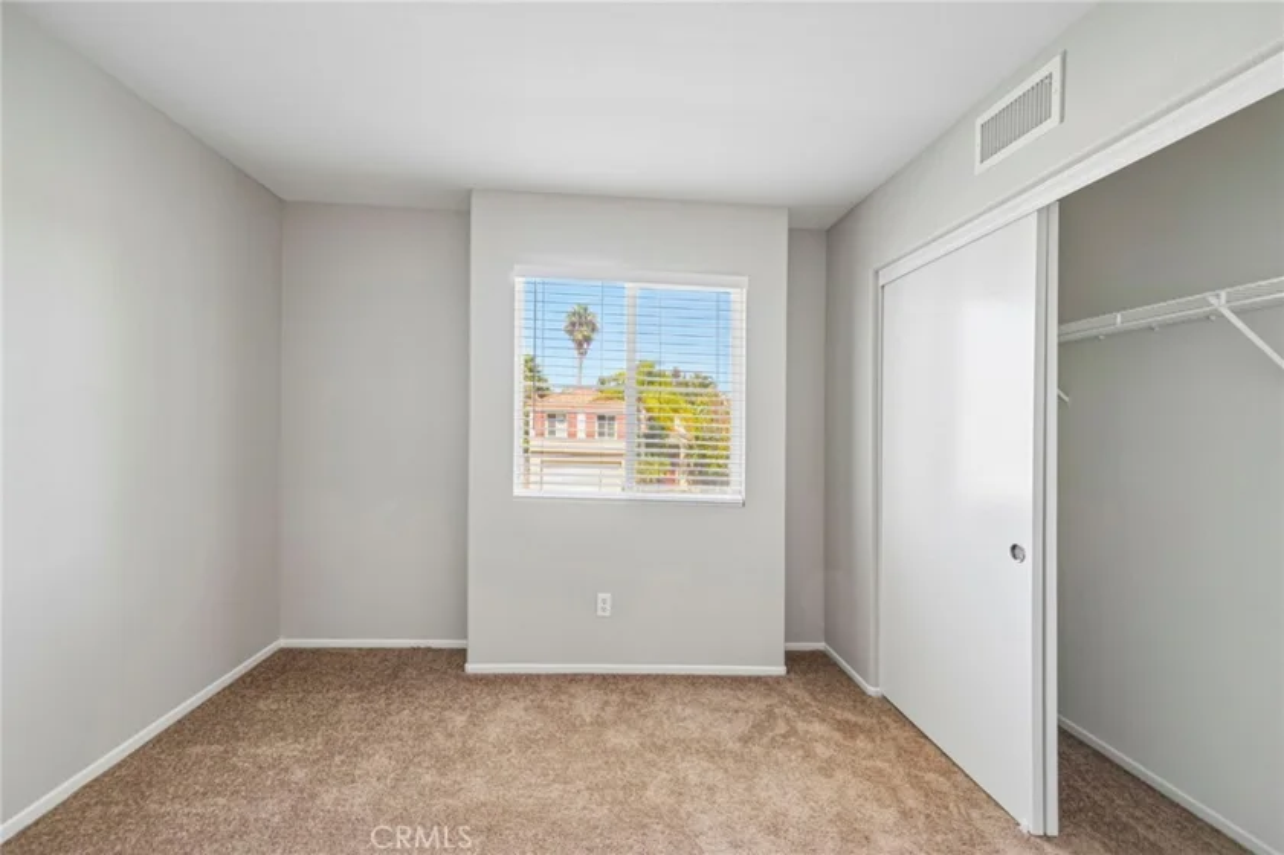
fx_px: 535
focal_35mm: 15
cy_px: 428
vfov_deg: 77.3
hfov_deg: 100.4
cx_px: 642
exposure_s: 1/30
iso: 320
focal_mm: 15
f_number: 8
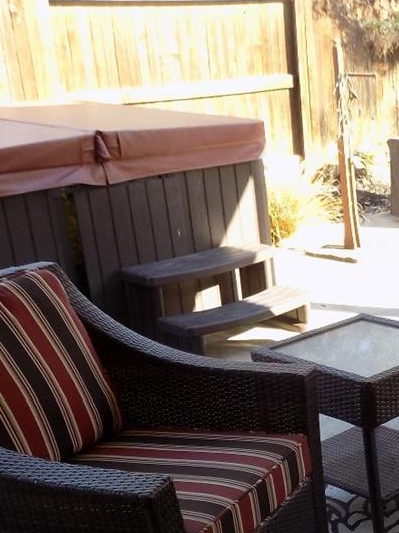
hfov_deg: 20.8
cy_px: 457
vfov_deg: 28.9
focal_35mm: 65
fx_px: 999
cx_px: 504
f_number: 3.1
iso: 80
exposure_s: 1/80
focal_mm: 4
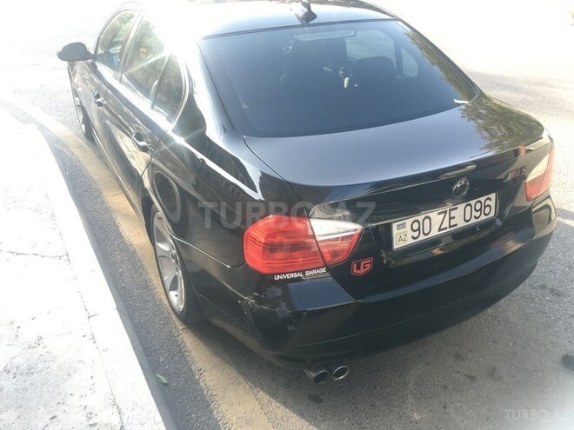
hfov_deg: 61.7
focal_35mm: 29
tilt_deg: -26.3
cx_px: 287
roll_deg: -1.8
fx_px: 481
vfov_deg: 48.2
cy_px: 215
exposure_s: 1/100
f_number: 2.2
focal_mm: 4.15
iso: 25
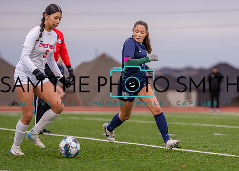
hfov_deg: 8.3
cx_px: 163
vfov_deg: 6.0
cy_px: 105
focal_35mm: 241
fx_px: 1638
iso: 320
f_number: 2.8
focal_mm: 178
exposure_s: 1/1250
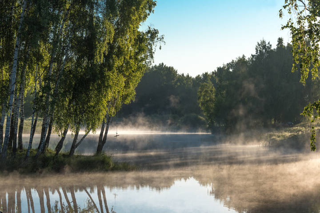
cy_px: 106
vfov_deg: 14.0
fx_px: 871
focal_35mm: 98
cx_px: 160
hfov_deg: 20.8
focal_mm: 98
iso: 200
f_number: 10
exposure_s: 1/400
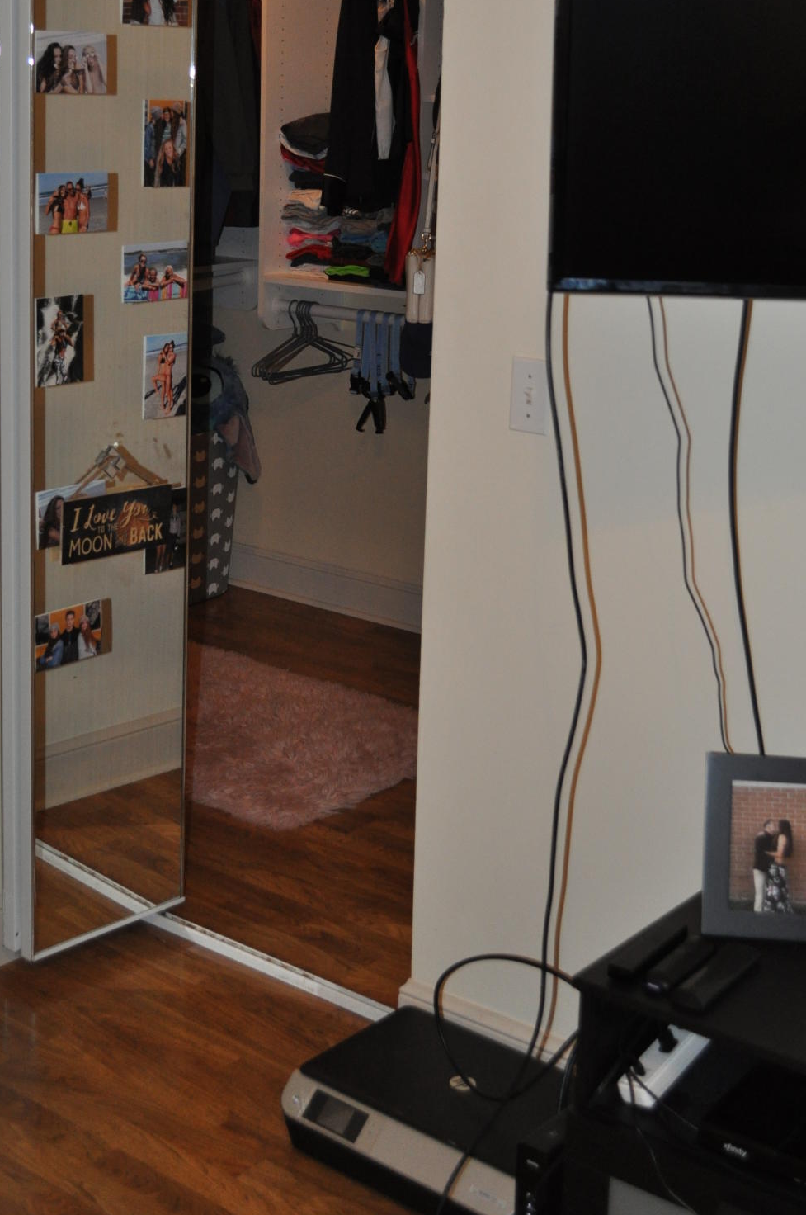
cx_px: 305
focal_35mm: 53
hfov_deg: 25.4
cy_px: 410
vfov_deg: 37.2
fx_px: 1785
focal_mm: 26
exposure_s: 1/60
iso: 800
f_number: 4.2
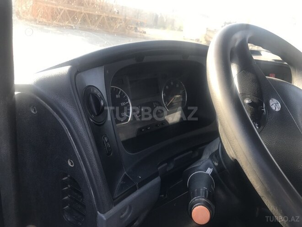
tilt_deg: -23.5
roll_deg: -9.9
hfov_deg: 63.4
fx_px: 244
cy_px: 114
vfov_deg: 49.7
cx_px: 151
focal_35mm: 28
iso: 20
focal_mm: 3.99
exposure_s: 1/171
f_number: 1.8
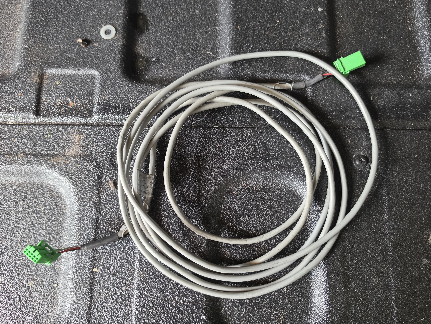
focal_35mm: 27
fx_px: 336
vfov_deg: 51.4
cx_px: 224
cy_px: 166
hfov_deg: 65.3
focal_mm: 6.5
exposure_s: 1/100
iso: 640
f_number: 1.4
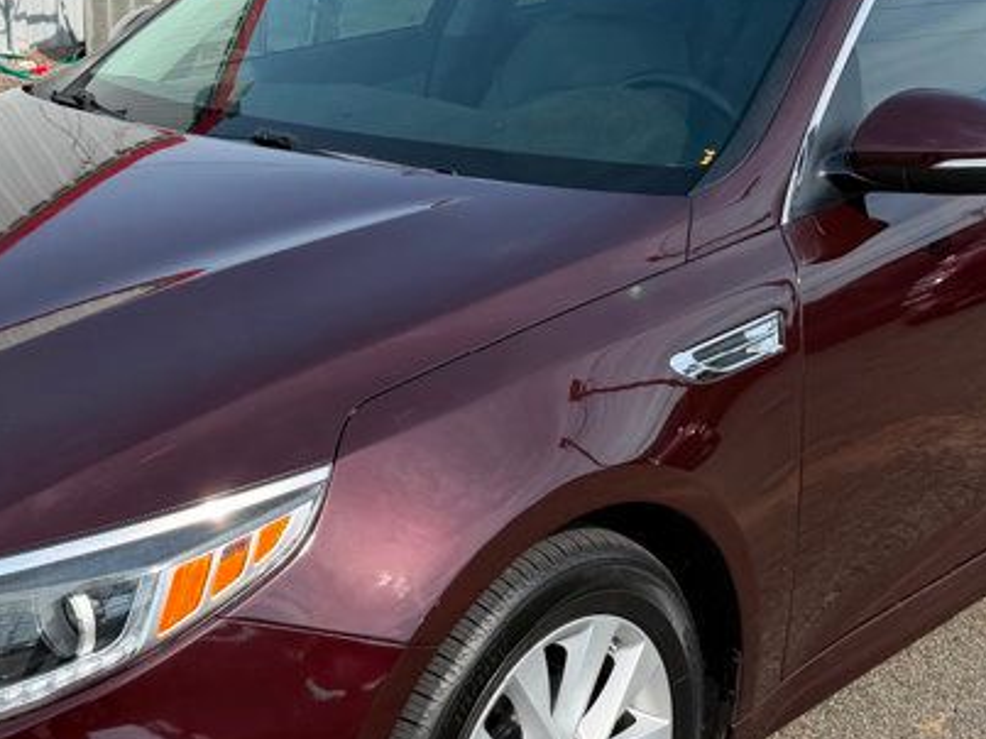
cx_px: 411
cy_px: 394
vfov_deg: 24.0
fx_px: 1737
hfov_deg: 31.6
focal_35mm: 61
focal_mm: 6.76
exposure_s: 1/2445
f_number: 1.78
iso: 80
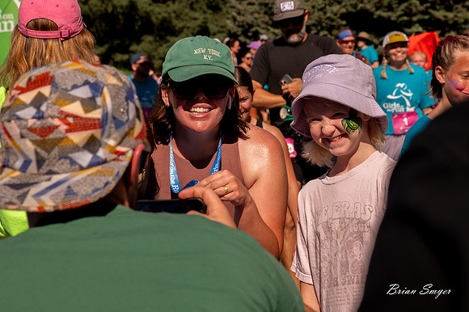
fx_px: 1697
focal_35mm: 130
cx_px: 249
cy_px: 111
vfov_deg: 10.5
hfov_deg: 15.7
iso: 800
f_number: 11
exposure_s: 1/1600
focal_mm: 98
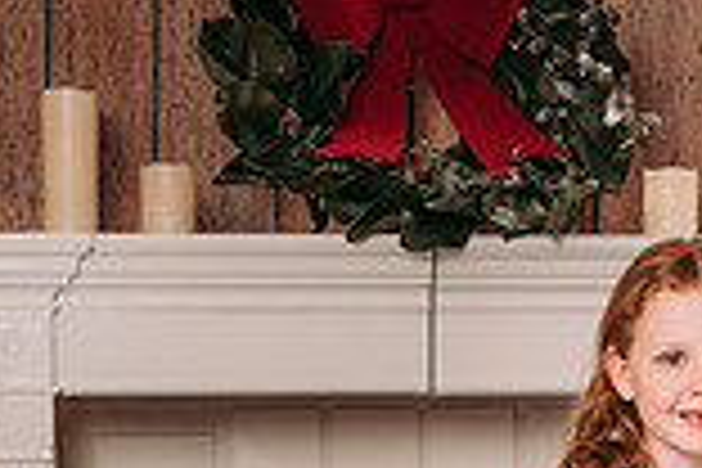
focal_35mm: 141
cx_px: 453
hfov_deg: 14.5
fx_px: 2749
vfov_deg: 9.4
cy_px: 760
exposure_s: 1/100
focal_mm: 35
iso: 100
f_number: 5.6
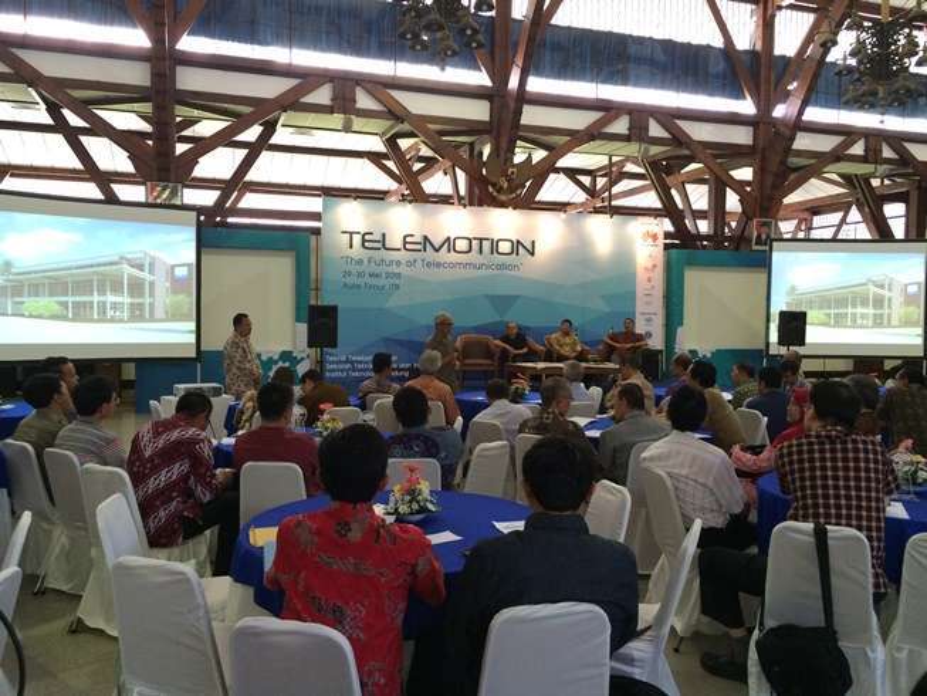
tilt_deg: -3.3
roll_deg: -2.2
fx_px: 777
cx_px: 464
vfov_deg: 48.2
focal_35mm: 29
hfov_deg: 61.7
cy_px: 348
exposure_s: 1/30
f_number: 2.2
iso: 160
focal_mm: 4.15
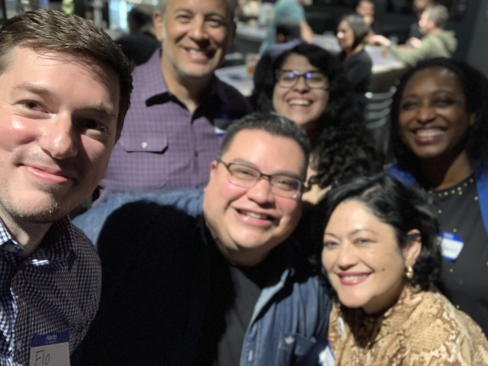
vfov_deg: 41.8
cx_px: 255
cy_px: 182
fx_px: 479
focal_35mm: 34
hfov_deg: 53.9
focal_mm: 2.87
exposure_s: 1/30
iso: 250
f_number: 2.2
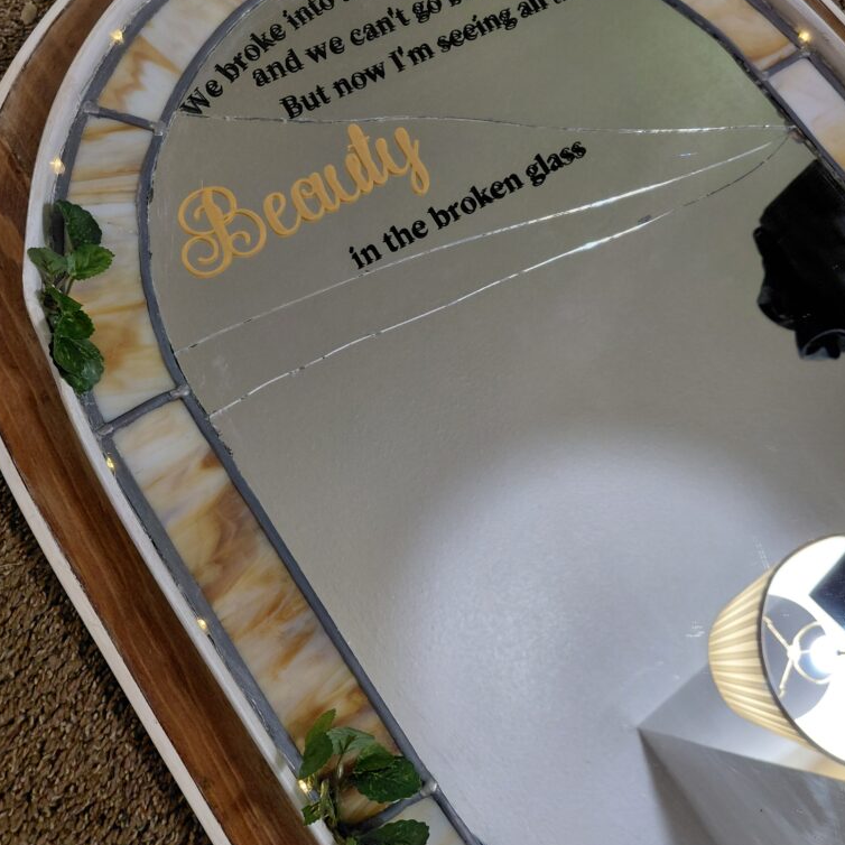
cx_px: 421
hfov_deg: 54.0
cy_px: 360
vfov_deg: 53.8
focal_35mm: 30
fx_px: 829
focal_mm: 4.69
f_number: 1.8
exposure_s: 1/60
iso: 250
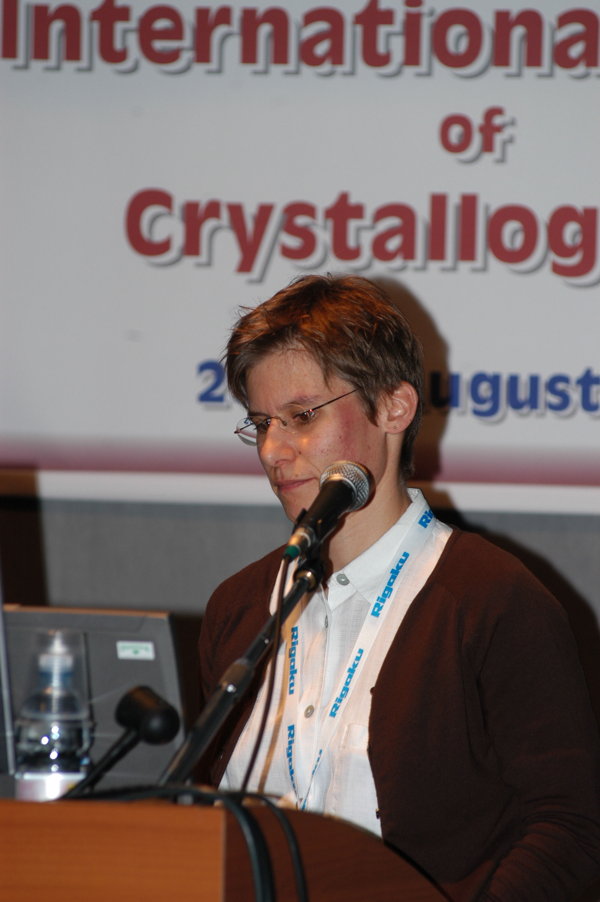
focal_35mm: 278
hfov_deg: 4.9
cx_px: 300
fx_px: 6950
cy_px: 451
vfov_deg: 7.4
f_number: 4
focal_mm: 185
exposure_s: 1/60
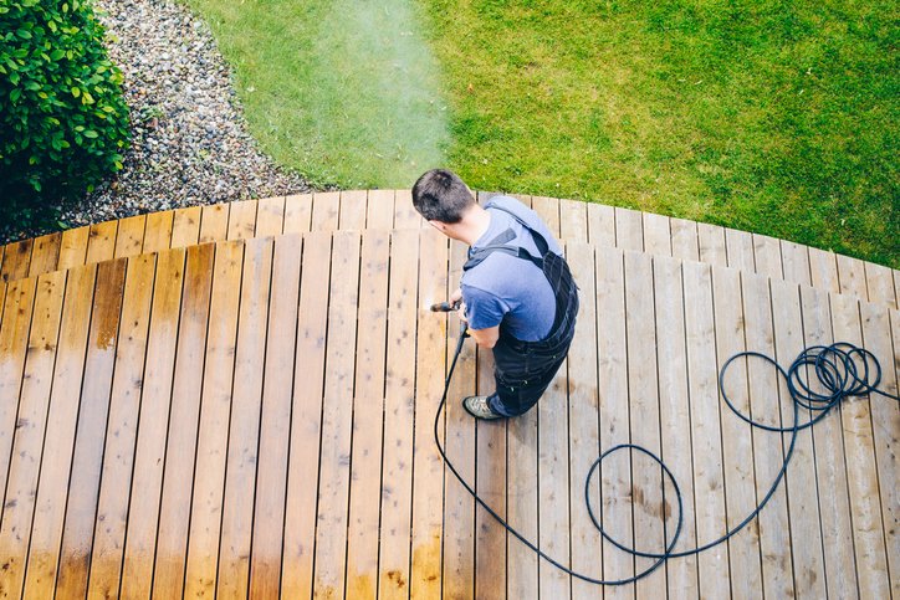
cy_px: 300
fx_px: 875
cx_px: 450
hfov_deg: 54.4
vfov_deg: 37.9
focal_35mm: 35
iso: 220
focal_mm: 35
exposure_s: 1/250
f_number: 7.1
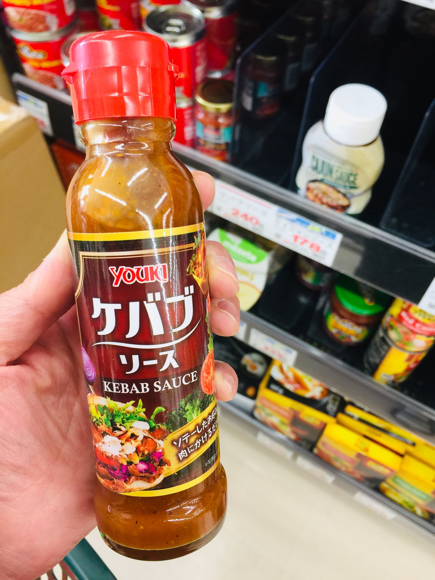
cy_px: 290
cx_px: 218
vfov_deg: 61.7
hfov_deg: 48.2
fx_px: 486
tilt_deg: -56.0
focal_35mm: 29
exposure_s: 1/30
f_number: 2.2
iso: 40
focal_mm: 4.15
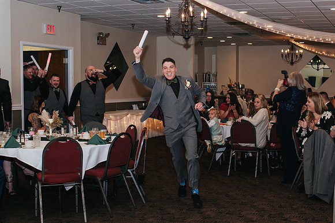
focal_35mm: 56
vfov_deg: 24.3
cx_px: 228
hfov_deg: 35.5
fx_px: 517
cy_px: 123
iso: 800
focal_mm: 35
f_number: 3.2
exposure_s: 1/200
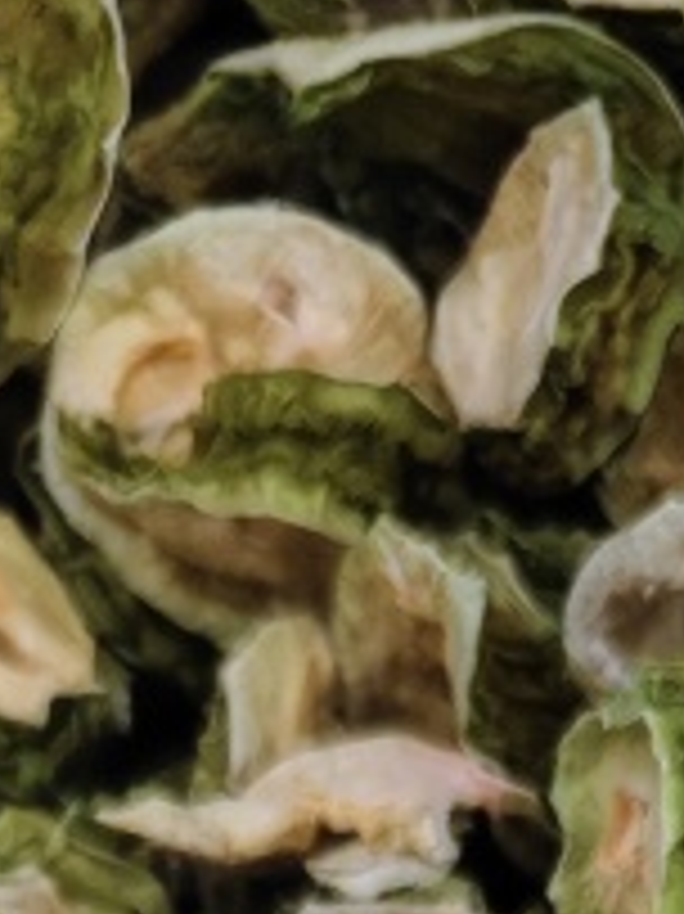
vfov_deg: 12.5
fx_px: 3191
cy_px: 2226
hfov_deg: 12.2
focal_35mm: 121
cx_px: 594
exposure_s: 1/510
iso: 4611
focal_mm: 5.56
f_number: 1.88
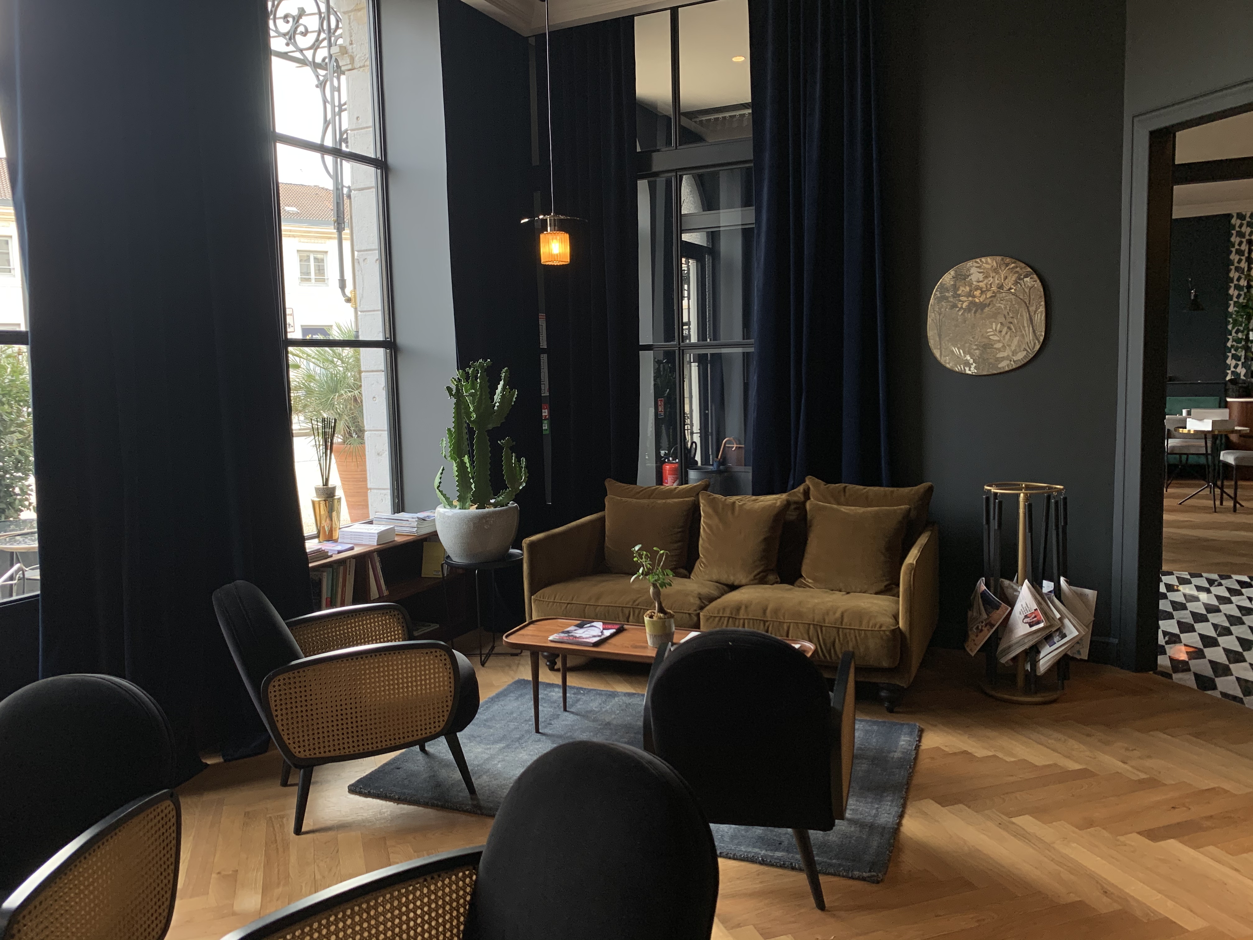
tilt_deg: -5.6
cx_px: 626
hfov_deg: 67.3
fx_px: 941
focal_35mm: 26
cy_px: 470
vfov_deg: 53.1
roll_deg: +1.1
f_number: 1.8
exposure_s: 1/100
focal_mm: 4.25
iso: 50
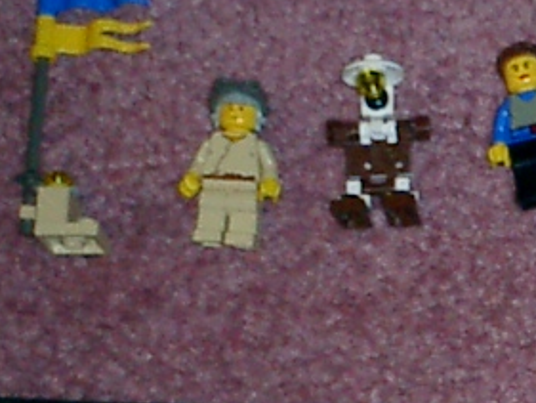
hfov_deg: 11.6
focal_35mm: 164
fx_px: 2540
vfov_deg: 9.1
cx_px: 742
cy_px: 271
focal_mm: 7.5
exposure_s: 1/30
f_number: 3.2
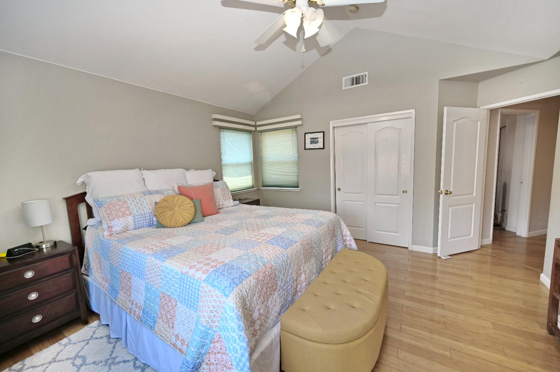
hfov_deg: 104.3
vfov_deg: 81.1
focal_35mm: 14
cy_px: 186
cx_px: 280
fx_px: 218
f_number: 4
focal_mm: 14
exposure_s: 1/60
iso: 220
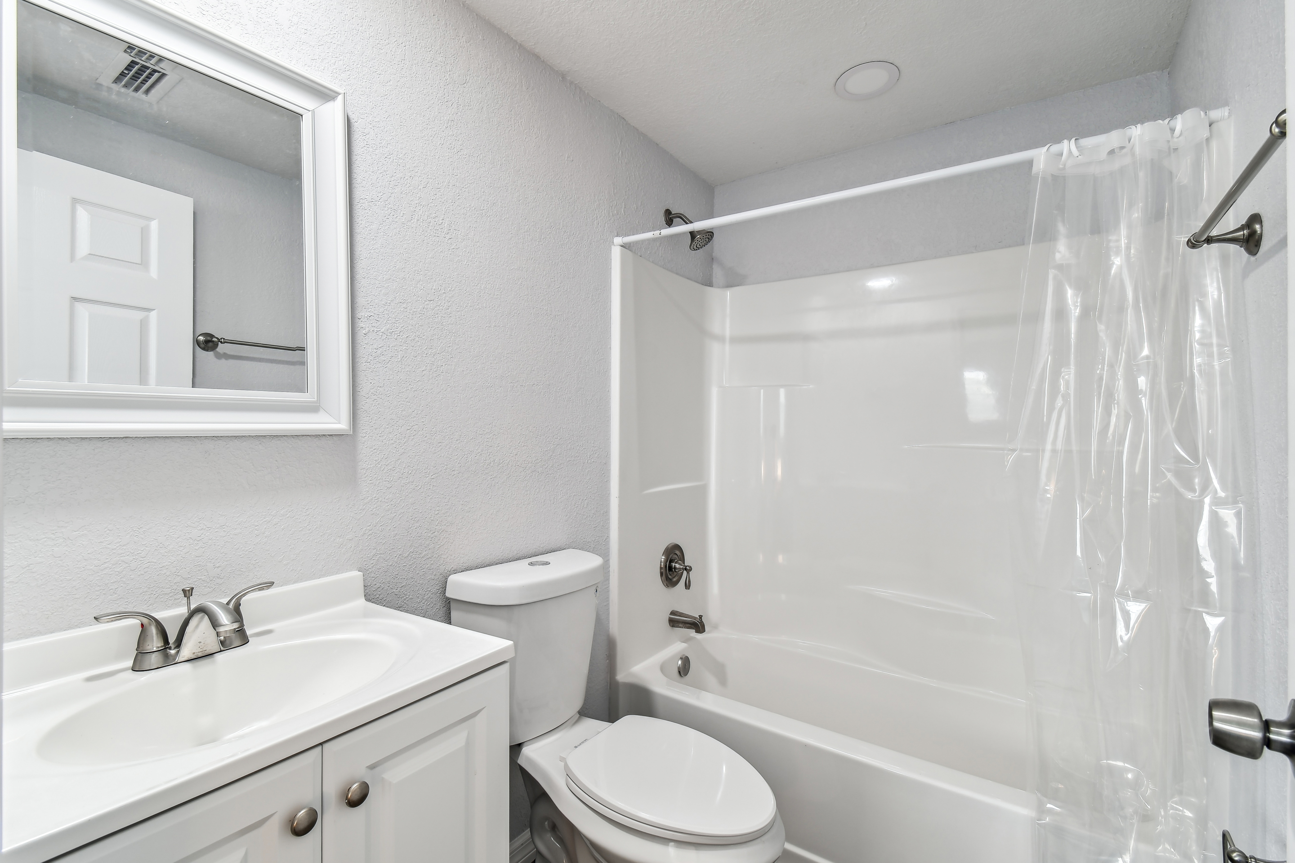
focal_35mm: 15
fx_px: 540
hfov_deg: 100.4
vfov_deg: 77.3
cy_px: 432
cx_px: 648
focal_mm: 10
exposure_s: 1/3.33
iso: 100
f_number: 7.1
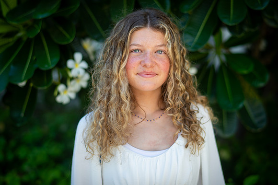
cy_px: 92
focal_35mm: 58
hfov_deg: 34.5
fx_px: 448
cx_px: 139
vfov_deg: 23.4
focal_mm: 58
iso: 125
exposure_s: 1/200
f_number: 2
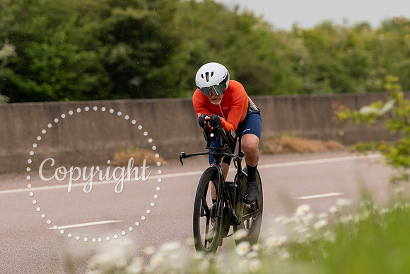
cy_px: 129
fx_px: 4169
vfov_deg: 3.8
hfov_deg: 5.6
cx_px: 253
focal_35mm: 366
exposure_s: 1/1000
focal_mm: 185
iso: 320
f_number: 3.5
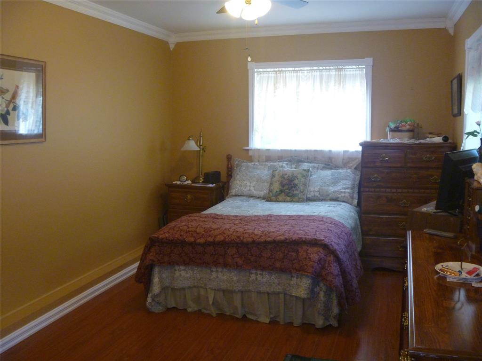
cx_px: 241
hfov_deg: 52.6
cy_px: 180
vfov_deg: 40.7
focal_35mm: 35
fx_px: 487
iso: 320
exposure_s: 1/30
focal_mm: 6.3
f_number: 3.5
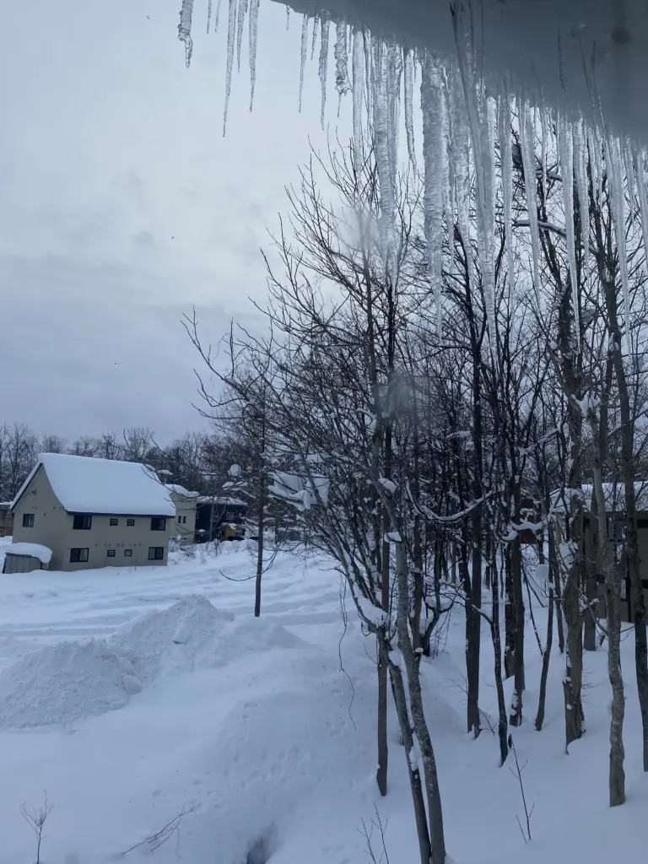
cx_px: 324
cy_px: 432
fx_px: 649
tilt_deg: +8.6
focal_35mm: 26
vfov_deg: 67.3
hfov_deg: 53.1
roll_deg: -0.8
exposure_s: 1/3205
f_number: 1.8
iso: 32
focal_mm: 4.25
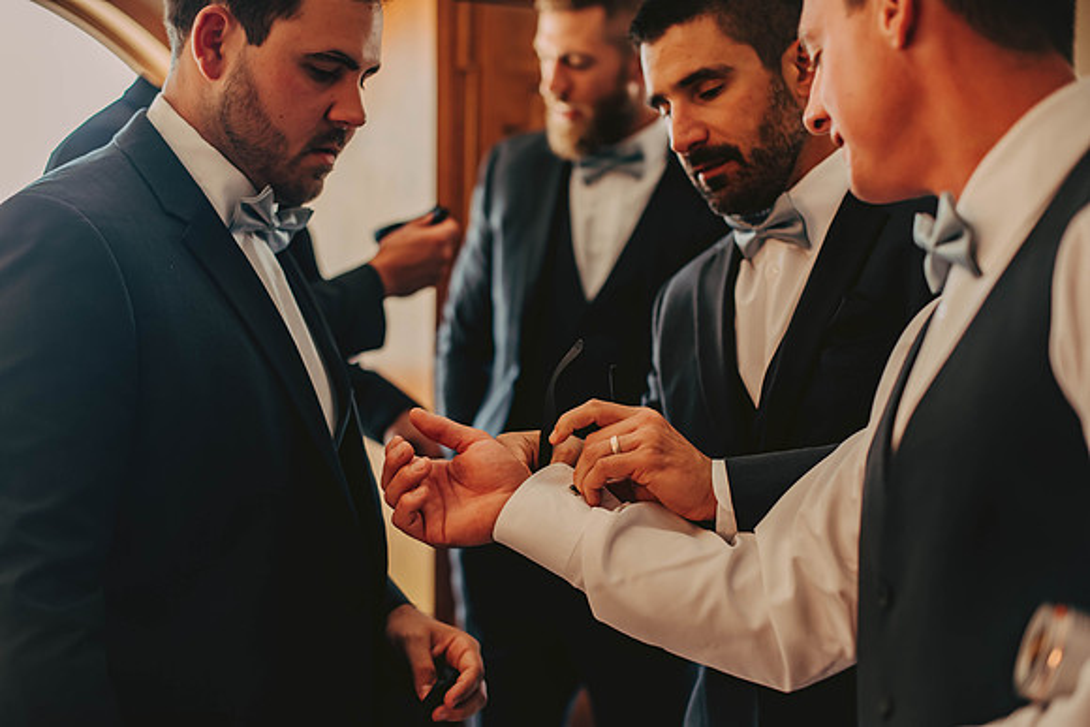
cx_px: 545
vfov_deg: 27.0
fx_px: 1514
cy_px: 364
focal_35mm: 50
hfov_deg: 39.6
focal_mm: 50
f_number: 2
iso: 500
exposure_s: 1/160
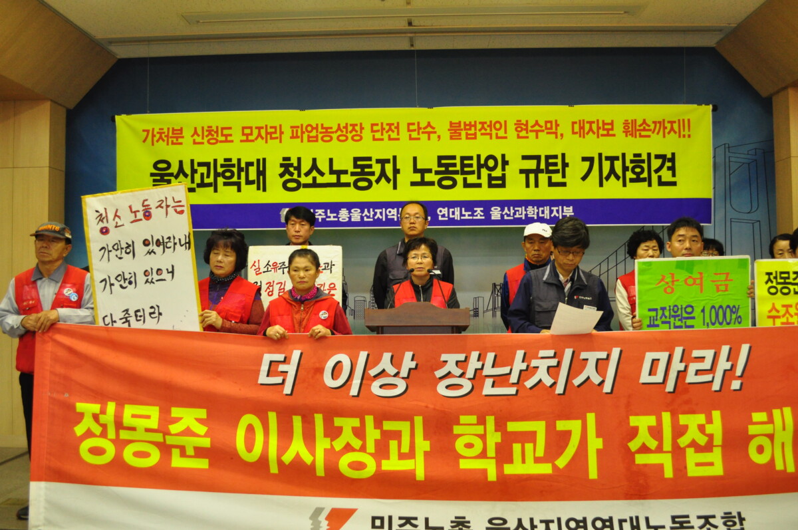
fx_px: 664
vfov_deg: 43.5
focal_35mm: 30
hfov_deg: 62.0
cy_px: 265
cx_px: 399
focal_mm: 20
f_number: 5.6
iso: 1250
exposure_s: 1/80
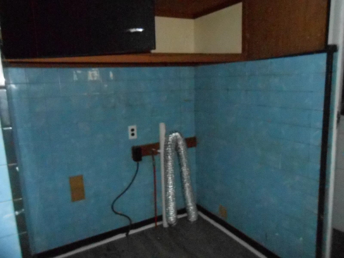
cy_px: 129
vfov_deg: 53.0
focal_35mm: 26
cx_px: 172
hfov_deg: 67.3
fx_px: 258
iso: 1600
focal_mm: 4.6
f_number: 11.5
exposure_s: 1/25
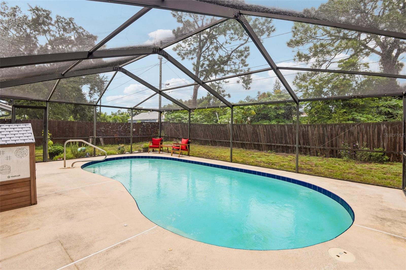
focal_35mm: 16
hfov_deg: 96.7
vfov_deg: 73.7
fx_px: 180
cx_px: 203
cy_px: 135
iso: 400
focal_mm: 16
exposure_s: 1/500
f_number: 8
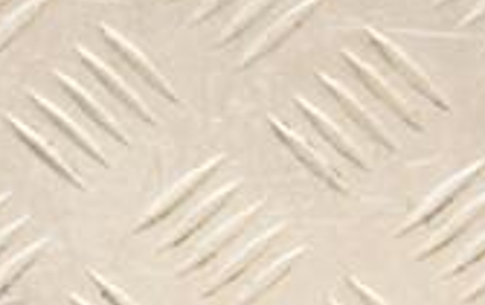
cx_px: -93
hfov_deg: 5.8
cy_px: 471
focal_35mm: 362
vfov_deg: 3.6
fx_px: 4793
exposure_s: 1/125
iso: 800
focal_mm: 66
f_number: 5.3
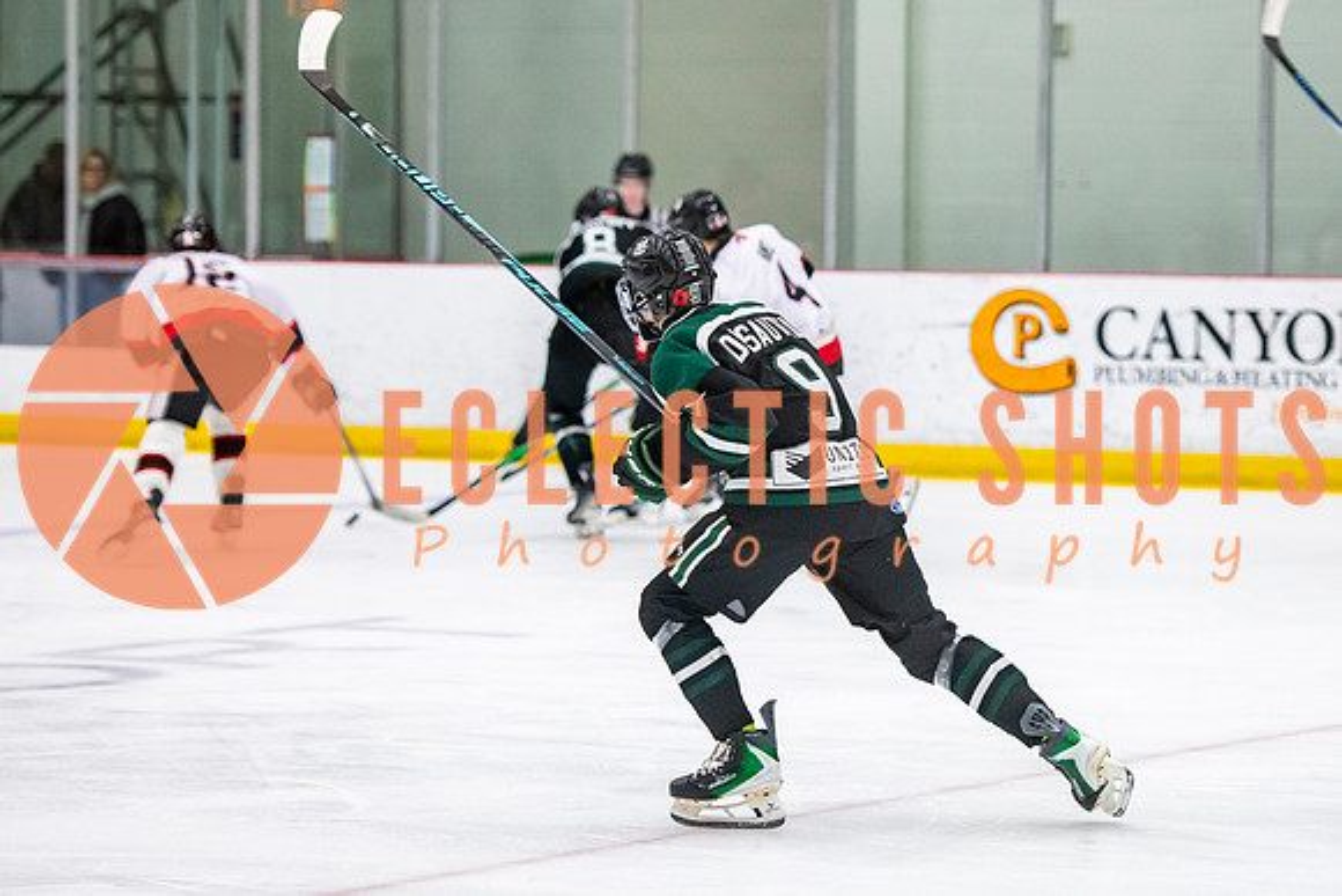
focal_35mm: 165
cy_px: 432
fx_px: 6152
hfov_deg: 12.4
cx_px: 808
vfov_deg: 8.3
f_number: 3.2
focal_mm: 116
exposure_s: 1/640
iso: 3200
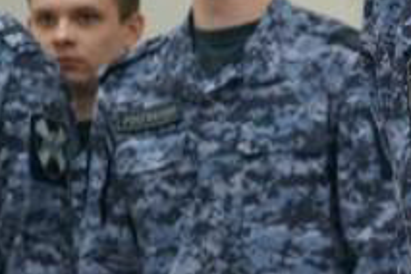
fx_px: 5717
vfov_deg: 2.7
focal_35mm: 501
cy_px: 44
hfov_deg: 4.1
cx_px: 668
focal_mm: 95
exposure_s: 1/160
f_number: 5.6
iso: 2000
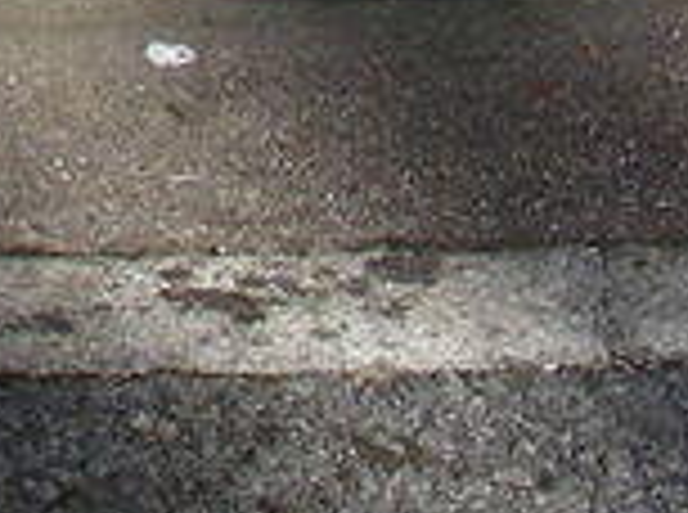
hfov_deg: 7.5
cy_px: -788
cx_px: -917
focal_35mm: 249
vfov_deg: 5.7
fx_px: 4937
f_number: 4
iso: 50
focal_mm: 6.3
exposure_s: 1/311
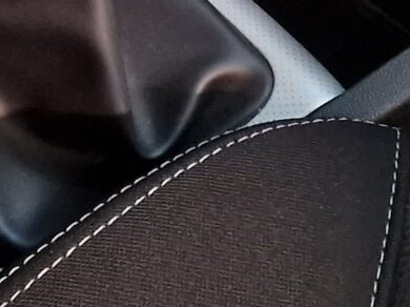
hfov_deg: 12.6
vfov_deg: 8.1
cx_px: -161
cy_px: -679
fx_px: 1787
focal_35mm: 151
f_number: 1.8
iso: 400
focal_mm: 6.4
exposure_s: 1/50
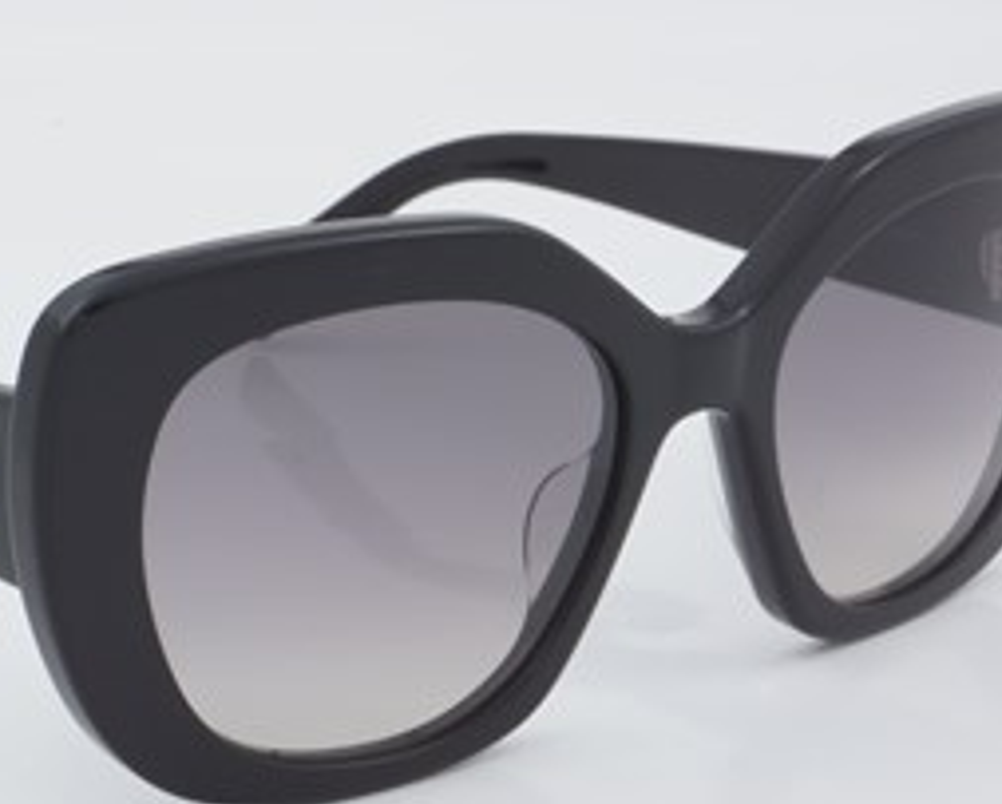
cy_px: 420
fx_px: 3296
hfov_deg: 17.3
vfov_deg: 13.9
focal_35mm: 111
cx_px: 349
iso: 100
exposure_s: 1/3
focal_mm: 50
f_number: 32
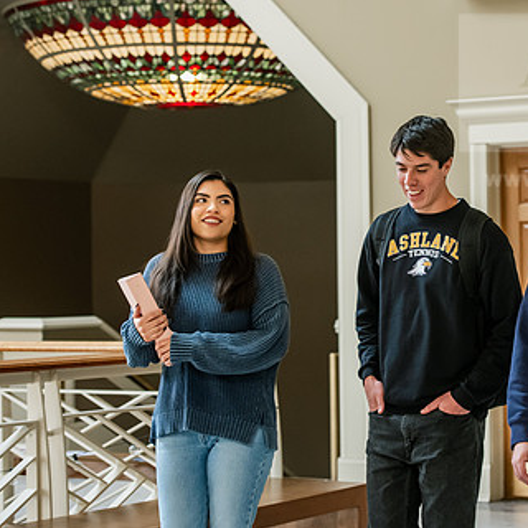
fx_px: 1864
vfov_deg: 16.1
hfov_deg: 16.0
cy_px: 214
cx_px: 409
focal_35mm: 108
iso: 1600
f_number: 4
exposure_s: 1/200
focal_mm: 70
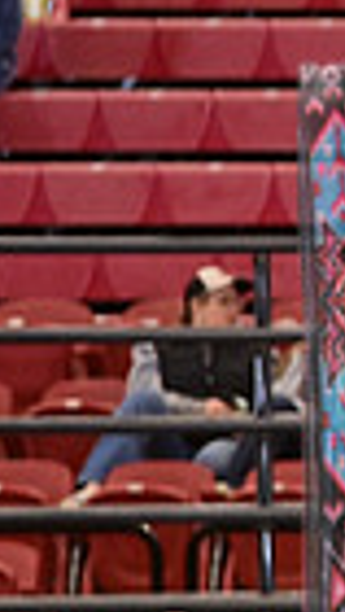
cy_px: 374
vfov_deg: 2.5
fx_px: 14115
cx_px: 1109
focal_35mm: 870
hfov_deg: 1.4
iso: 1600
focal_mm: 200
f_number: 4
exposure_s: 1/250
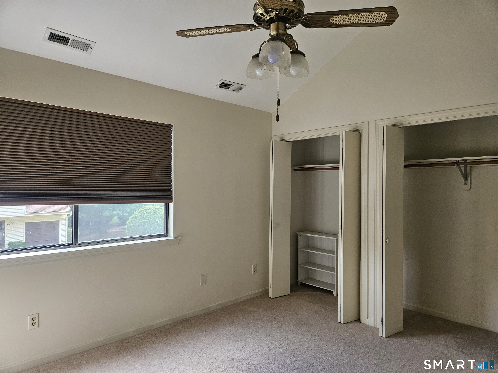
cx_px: 249
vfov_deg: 58.9
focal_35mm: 23
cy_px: 186
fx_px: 331
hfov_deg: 73.9
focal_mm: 5.4
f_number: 1.8
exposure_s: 1/170
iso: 250
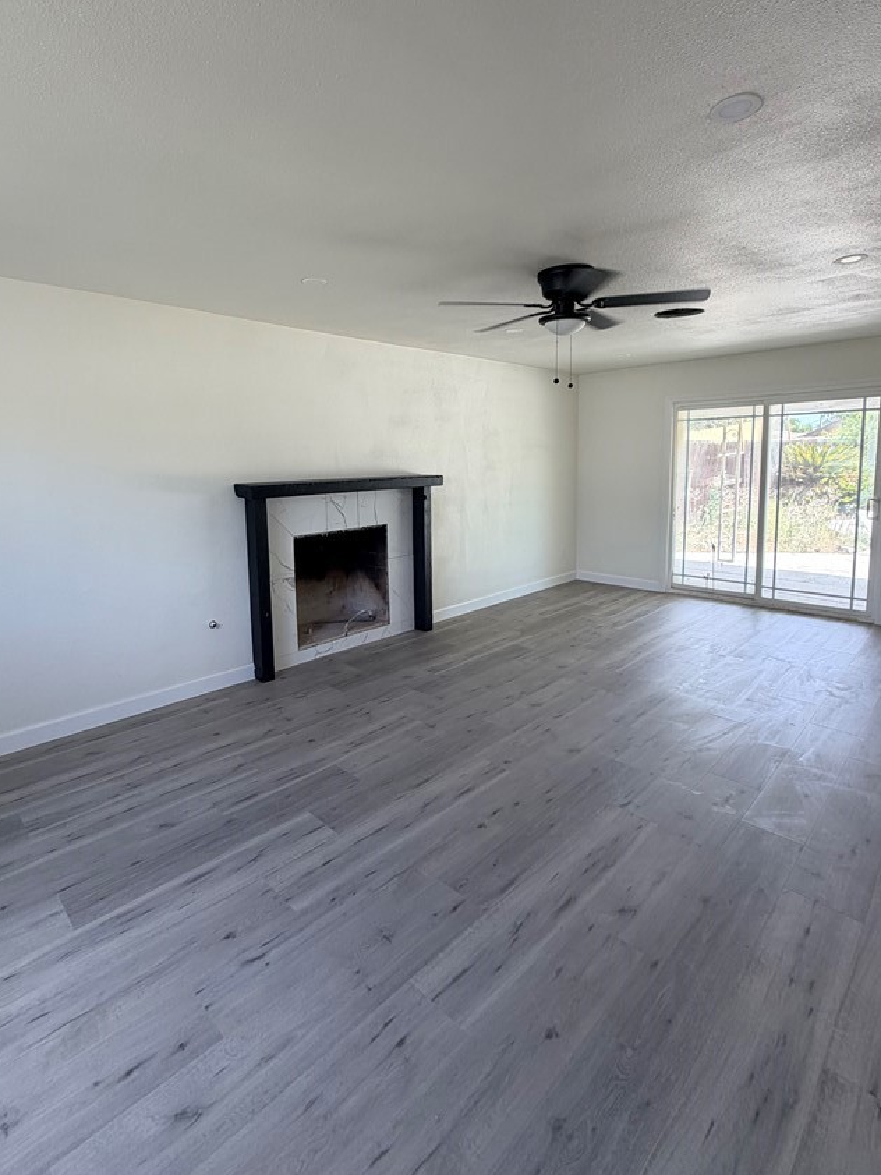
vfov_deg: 90.8
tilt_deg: -7.8
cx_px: 403
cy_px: 530
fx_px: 577
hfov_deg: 74.6
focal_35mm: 17
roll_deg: +2.0
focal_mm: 2.22
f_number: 2.2
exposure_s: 1/121
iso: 80
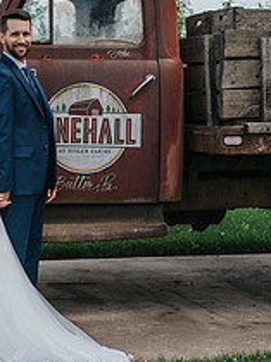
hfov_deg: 12.1
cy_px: 153
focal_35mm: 121
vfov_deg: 16.3
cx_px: 28
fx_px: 1266
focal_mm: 35
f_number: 3.2
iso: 100
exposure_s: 1/800
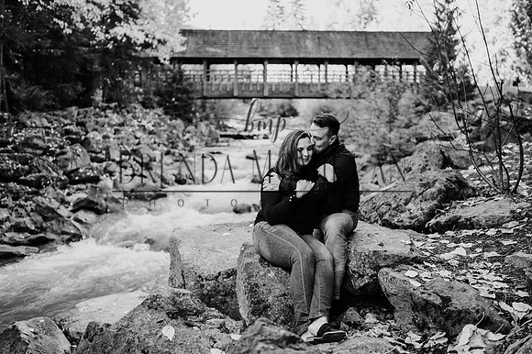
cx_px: 266
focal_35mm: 36
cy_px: 177
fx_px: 525
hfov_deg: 53.7
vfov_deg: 37.3
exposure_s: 1/500
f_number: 1.8
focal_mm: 35
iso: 400
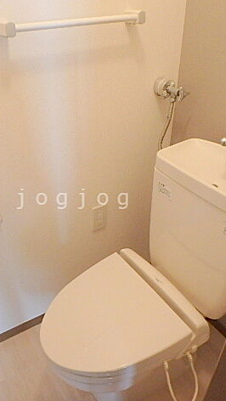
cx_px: 75
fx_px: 330
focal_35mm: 31
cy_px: 199
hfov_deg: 37.4
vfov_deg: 62.6
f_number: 3.5
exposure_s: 1/30
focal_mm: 3.7
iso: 320
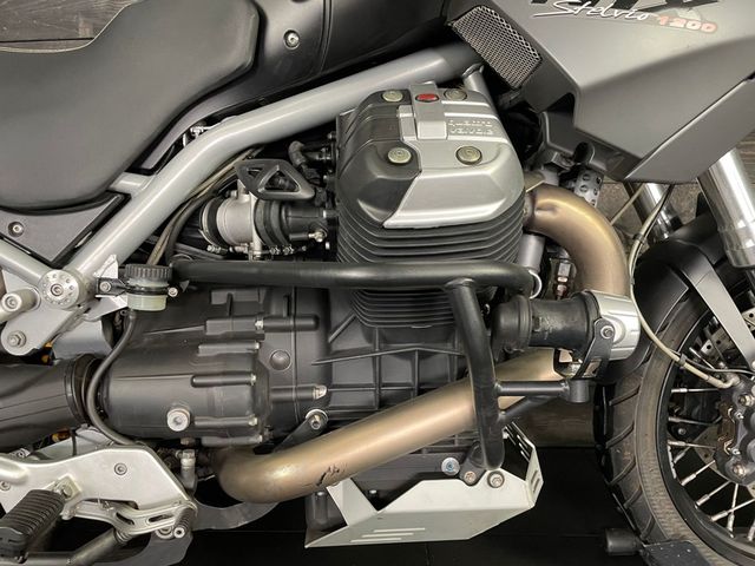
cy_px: 283
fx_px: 567
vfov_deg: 53.1
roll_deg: +1.4
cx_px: 378
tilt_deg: -5.4
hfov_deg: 67.3
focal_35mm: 26
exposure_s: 1/50
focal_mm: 4.2
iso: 200
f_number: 1.6
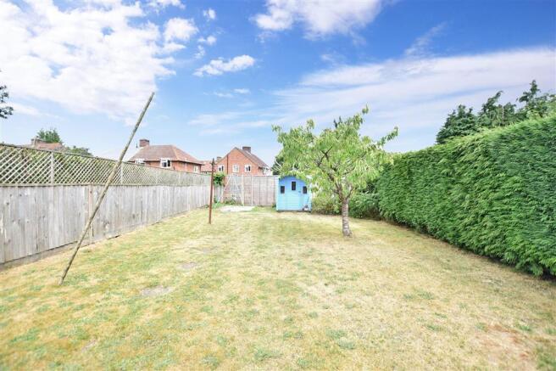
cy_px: 186
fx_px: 232
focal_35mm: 15
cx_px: 278
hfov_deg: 100.4
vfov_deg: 77.3
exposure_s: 1/1600
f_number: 4.5
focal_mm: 10
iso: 500
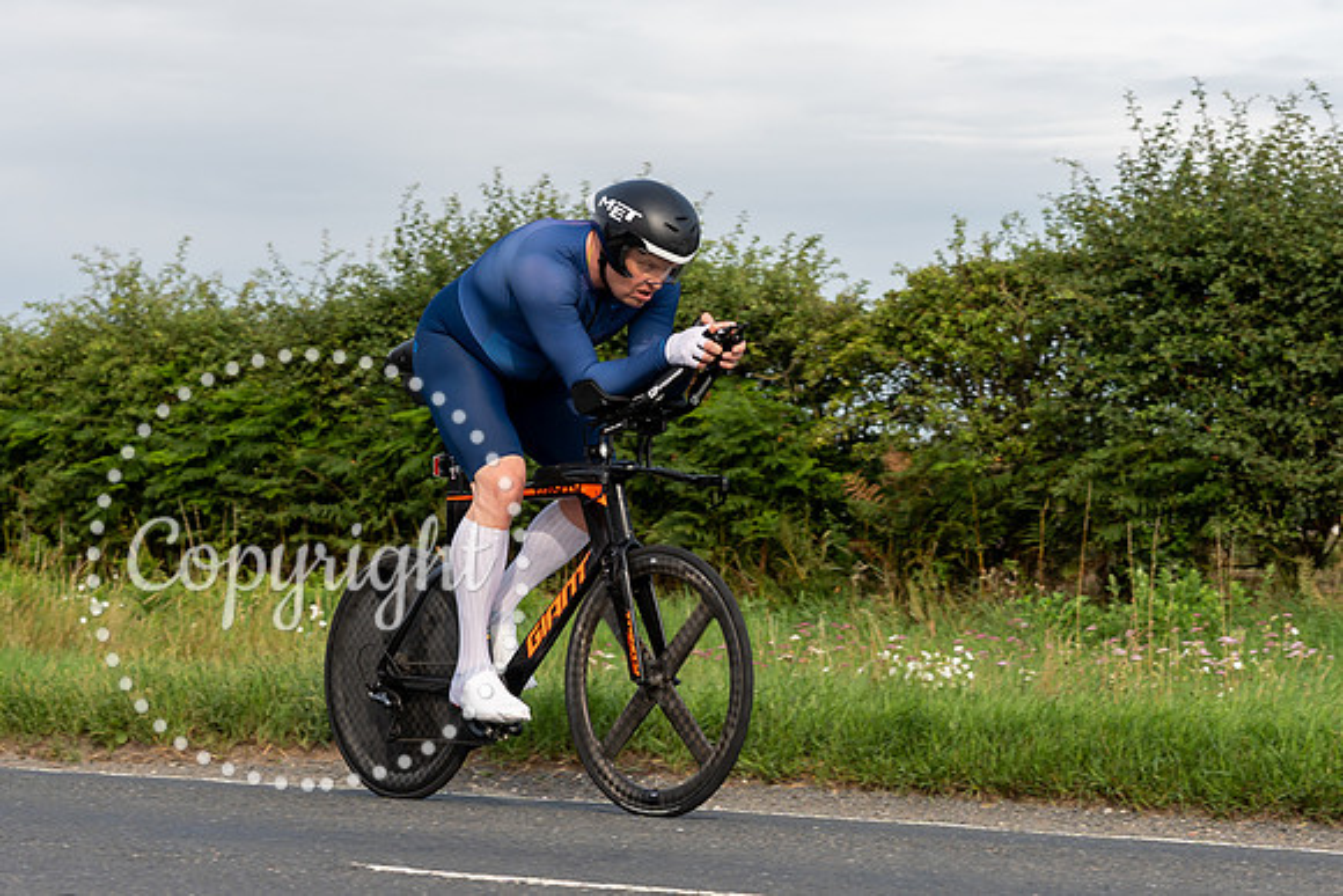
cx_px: 641
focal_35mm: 110
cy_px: 367
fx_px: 4086
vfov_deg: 12.5
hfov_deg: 18.7
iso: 160
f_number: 5
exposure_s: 1/640
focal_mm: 62
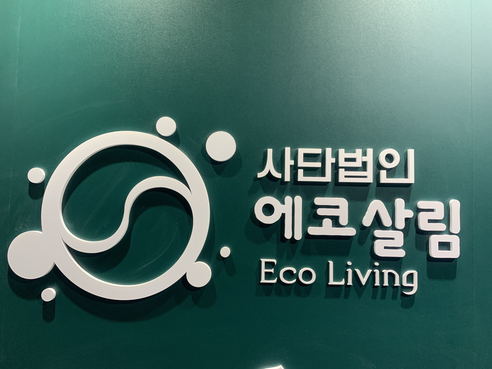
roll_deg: -0.7
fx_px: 370
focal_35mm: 26
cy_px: 184
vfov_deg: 53.1
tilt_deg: +3.1
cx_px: 246
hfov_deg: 67.3
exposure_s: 1/60
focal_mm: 4.25
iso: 320
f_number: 1.8
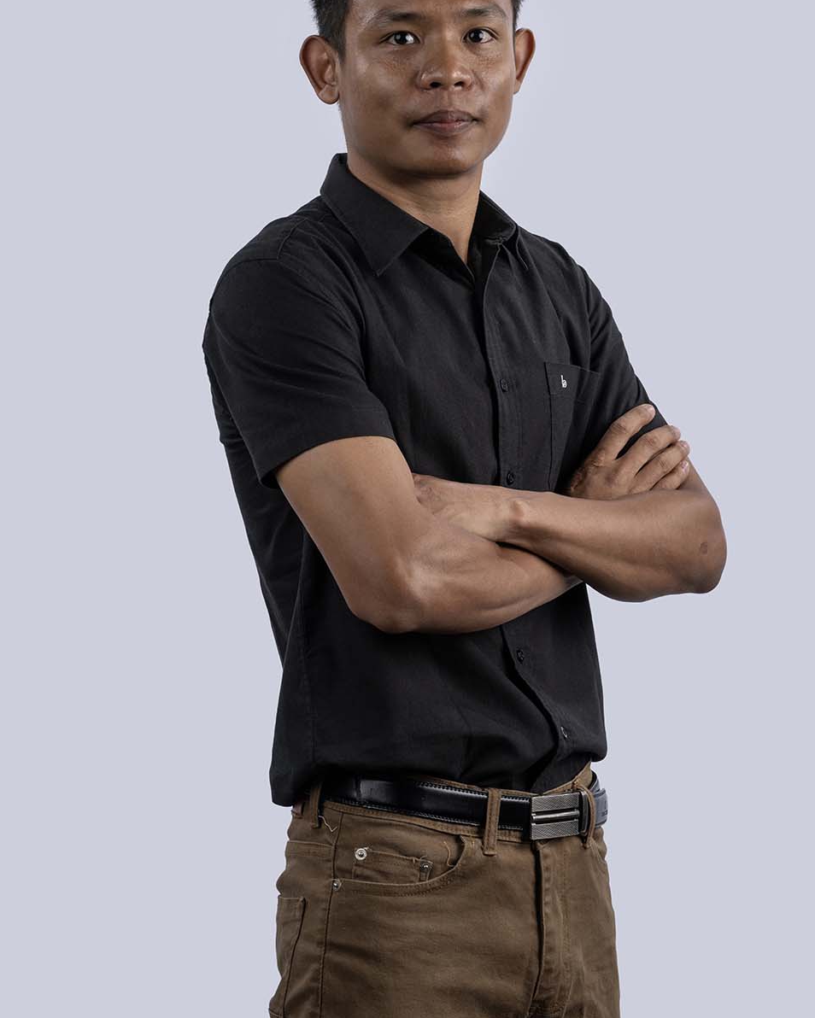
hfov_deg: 13.0
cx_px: 407
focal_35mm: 119
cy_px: 474
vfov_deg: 16.2
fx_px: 3587
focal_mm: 105
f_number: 11
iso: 80
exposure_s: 1/200
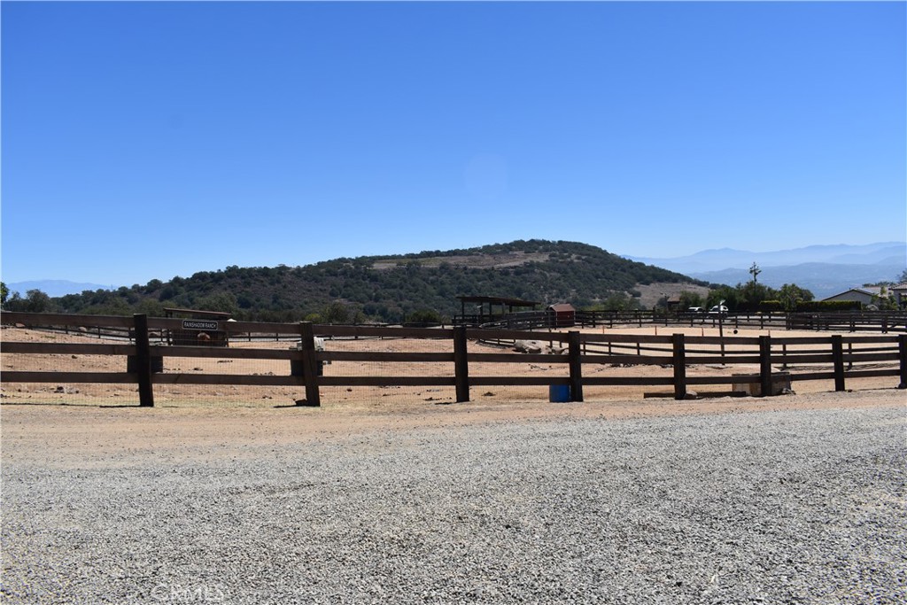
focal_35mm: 27
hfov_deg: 67.4
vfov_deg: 47.9
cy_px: 302
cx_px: 454
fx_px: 680
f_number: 9
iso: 100
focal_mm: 18
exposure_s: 1/320
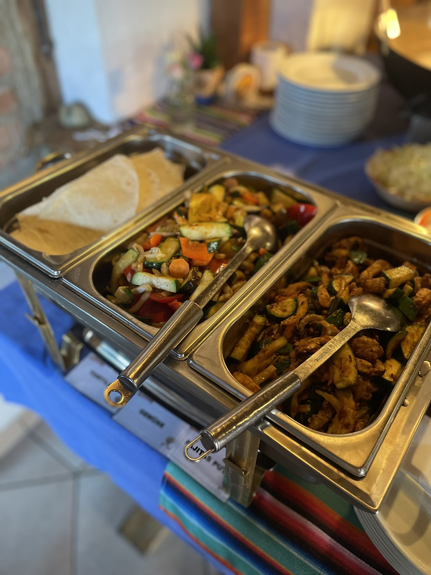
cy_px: 288
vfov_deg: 67.3
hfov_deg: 53.1
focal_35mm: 26
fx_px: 432
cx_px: 216
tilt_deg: -45.2
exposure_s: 1/50
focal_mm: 4.2
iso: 500
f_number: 1.6
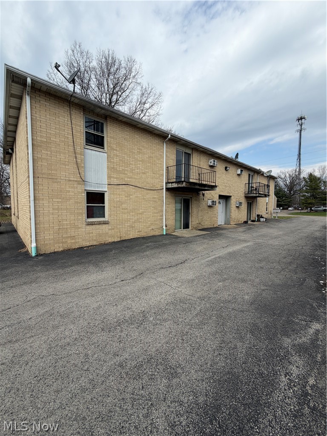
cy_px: 218
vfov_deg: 102.1
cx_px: 164
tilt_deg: -4.5
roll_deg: -0.5
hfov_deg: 85.7
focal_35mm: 14
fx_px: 176
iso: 20
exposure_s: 1/853
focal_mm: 2.22
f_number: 2.2
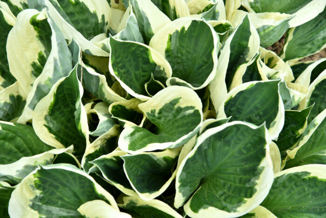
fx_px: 1087
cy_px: 109
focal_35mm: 120
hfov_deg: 17.1
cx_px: 163
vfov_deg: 11.4
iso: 200
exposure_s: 1/60
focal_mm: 120
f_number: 8
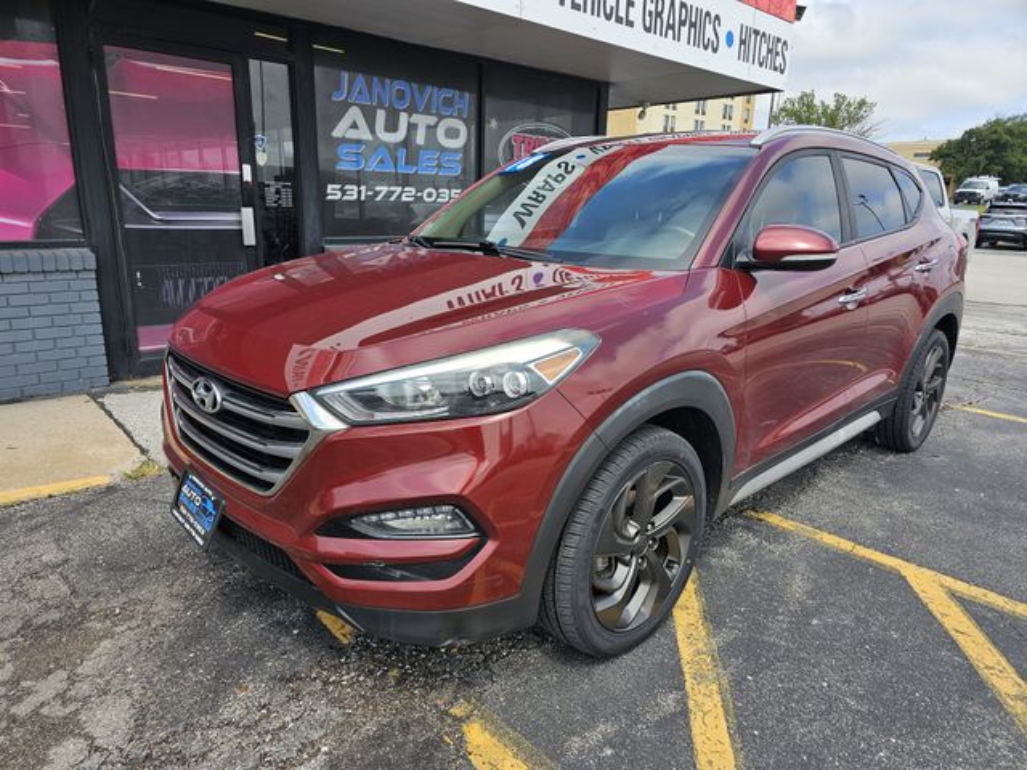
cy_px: 385
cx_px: 514
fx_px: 682
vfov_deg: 58.9
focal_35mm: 23
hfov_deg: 73.9
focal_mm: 6.3
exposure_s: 1/411
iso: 10
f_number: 1.7
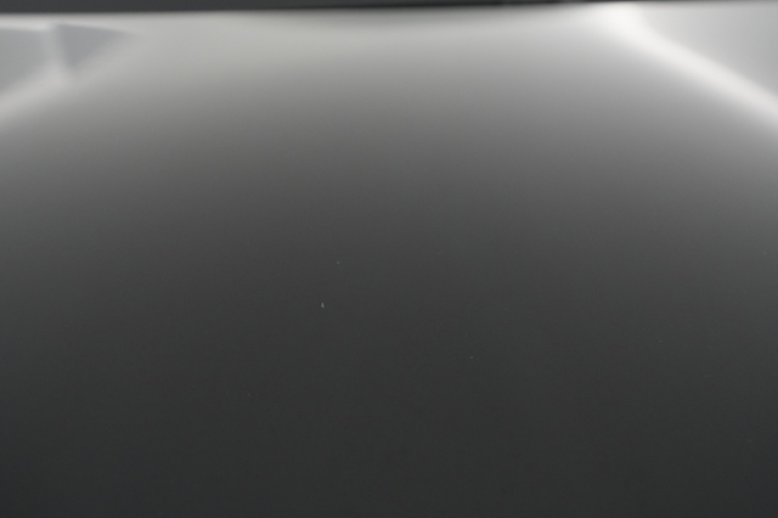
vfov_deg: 46.4
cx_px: 389
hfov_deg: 65.5
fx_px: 605
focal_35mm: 28
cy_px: 259
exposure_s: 1/100
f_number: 4.5
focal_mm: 28
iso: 4000
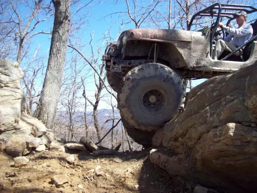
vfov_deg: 39.7
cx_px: 128
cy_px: 96
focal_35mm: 36
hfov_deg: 51.4
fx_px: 267
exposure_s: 1/573
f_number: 2.7
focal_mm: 6
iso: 80
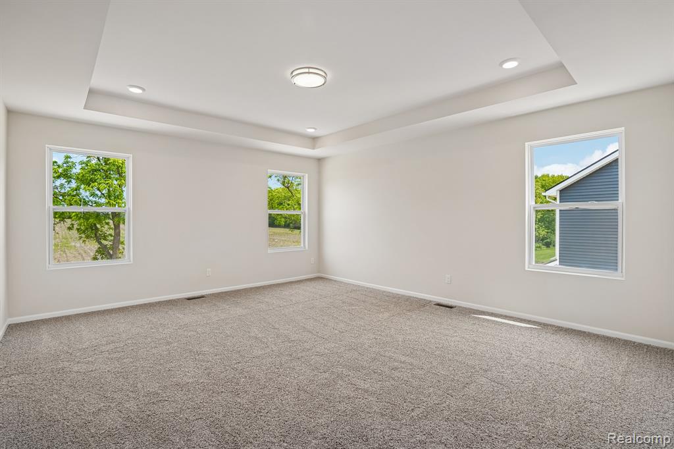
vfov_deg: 73.7
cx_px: 337
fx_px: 299
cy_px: 224
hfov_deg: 96.8
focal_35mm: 16
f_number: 8
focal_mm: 16
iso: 400
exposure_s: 1/100
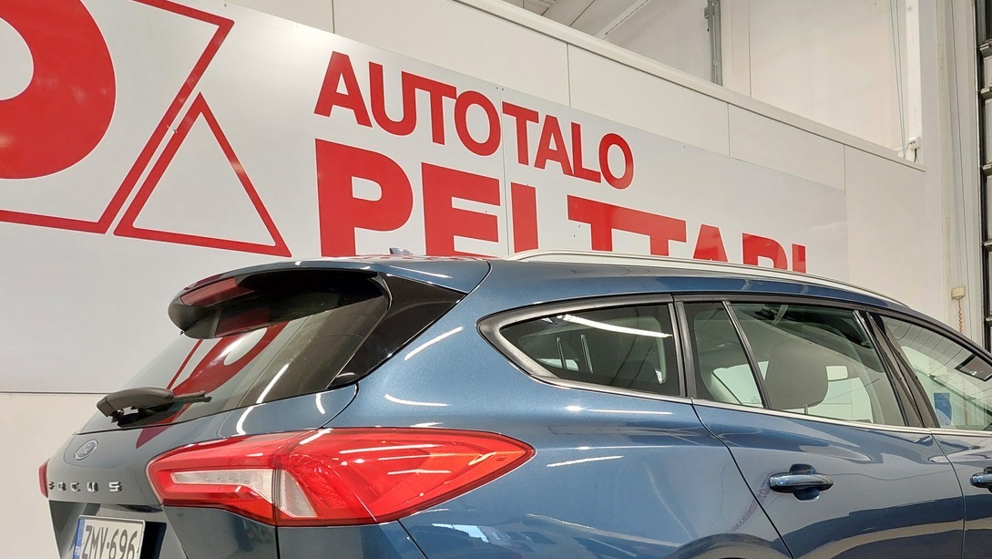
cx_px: 644
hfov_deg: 54.4
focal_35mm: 36
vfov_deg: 31.9
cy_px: 456
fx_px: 947
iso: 200
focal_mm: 5.23
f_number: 1.8
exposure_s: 1/50
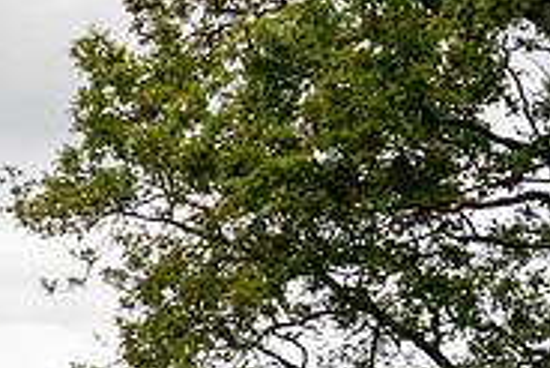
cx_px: -140
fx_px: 3471
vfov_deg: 6.1
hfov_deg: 8.9
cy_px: 334
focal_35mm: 227
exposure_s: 1/1000
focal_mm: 70
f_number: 3.5
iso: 125
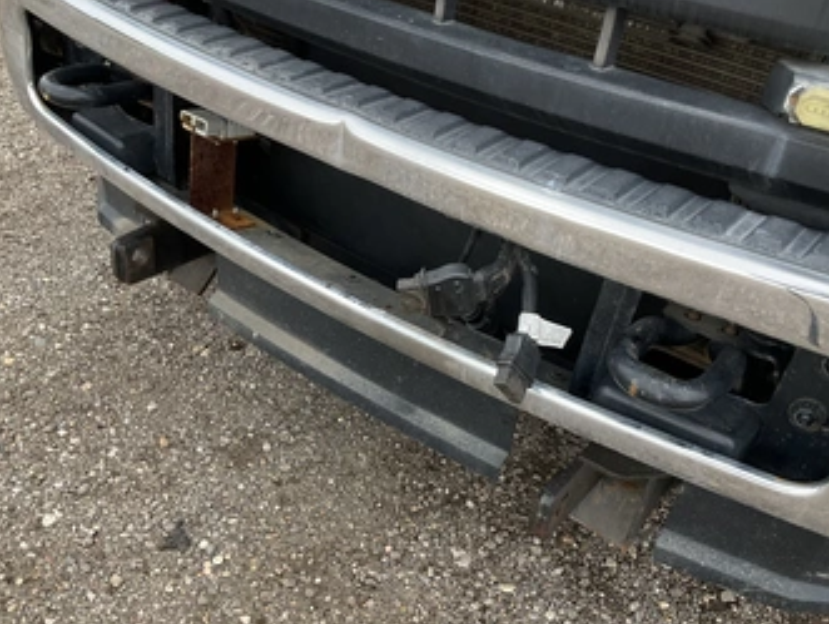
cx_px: 411
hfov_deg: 52.6
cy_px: 371
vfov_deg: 40.6
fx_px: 839
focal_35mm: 35
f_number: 1.8
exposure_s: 1/202
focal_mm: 3
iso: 25
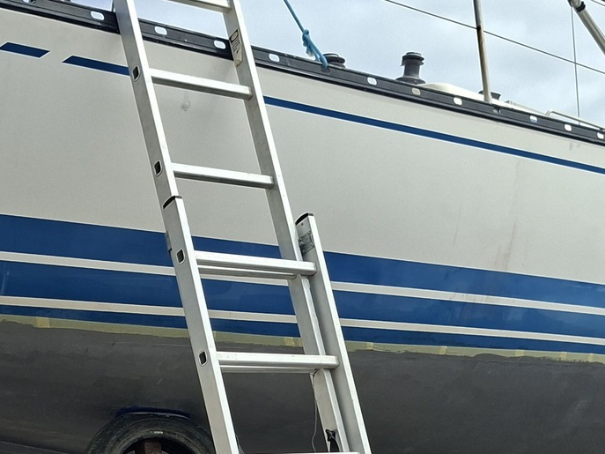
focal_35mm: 67
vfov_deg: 21.2
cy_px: 455
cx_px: 272
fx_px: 1171
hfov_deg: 29.0
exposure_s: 1/2604
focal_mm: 5.54
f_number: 1.8
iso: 50
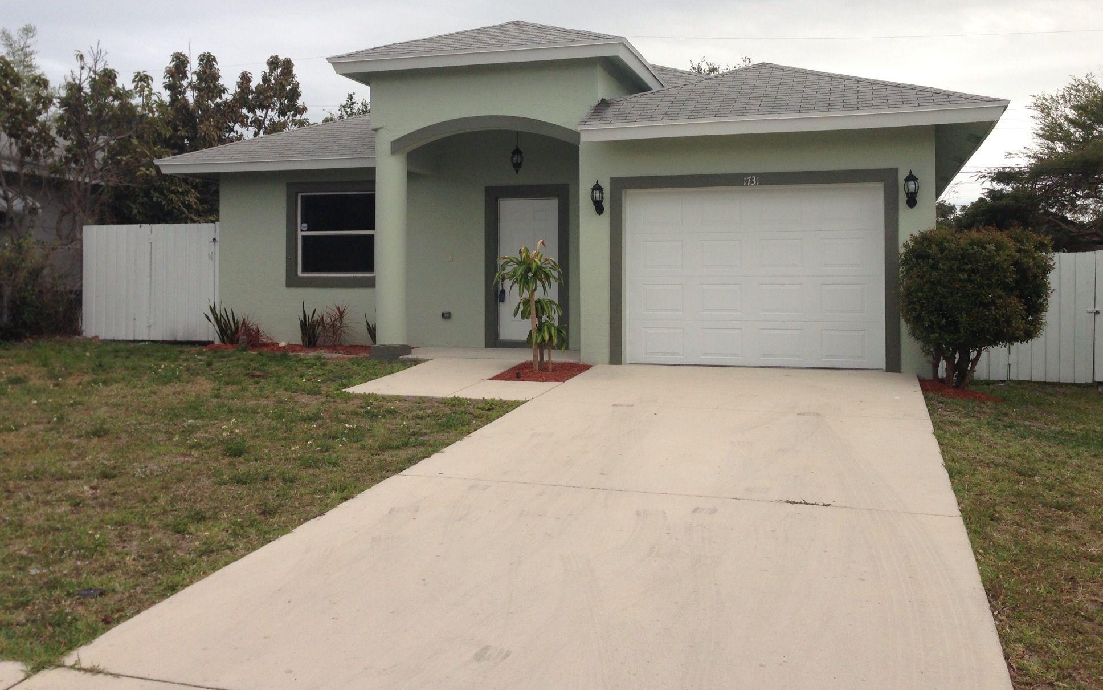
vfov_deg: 34.3
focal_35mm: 37
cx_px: 539
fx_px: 1112
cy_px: 264
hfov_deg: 52.7
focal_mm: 4.13
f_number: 2.4
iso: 50
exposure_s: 1/294
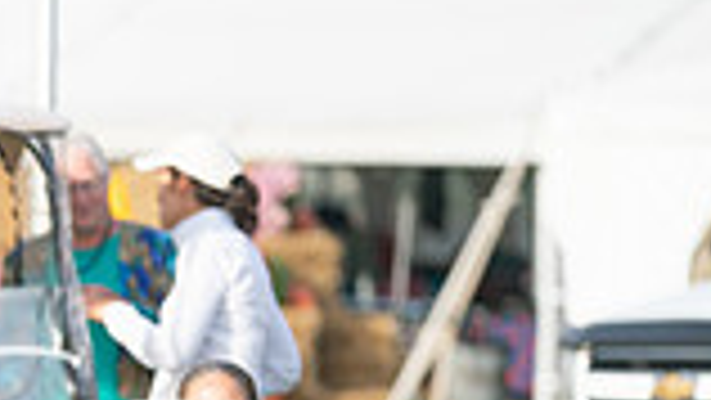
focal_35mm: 580
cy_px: 701
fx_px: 10938
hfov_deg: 3.7
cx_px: -423
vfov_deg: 2.1
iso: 400
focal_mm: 151
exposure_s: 1/2000
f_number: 3.2
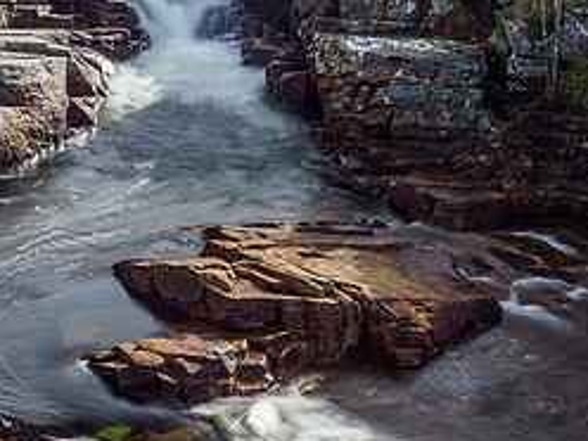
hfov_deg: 19.1
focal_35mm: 103
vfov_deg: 14.4
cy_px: 172
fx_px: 1750
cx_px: 268
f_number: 8
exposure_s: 1.6
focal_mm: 22
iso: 200
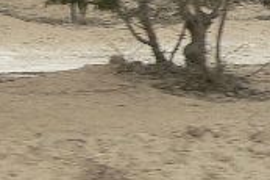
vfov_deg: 7.7
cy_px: -136
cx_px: -289
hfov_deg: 10.8
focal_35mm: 173
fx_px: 1296
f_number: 4
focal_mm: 6
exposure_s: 1/320
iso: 80
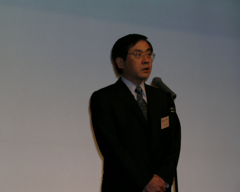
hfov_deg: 15.9
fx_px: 860
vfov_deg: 12.7
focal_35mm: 121
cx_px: 114
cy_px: 96
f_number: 4.6
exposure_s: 1/121
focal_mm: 24
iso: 68
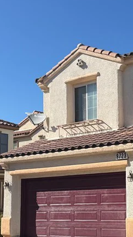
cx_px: 143
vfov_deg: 33.6
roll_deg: +1.4
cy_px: 150
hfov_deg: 18.7
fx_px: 389
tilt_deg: +6.8
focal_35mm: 62
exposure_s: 1/5319
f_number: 1.78
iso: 80
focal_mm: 6.76
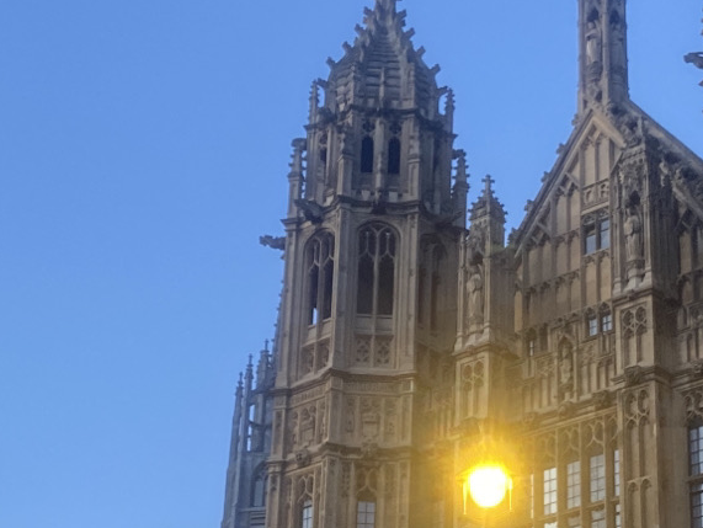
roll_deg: -0.8
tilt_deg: +24.4
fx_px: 1849
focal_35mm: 91
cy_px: 364
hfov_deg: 21.4
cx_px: 495
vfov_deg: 16.2
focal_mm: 4.25
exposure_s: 1/50
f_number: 1.8
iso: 160
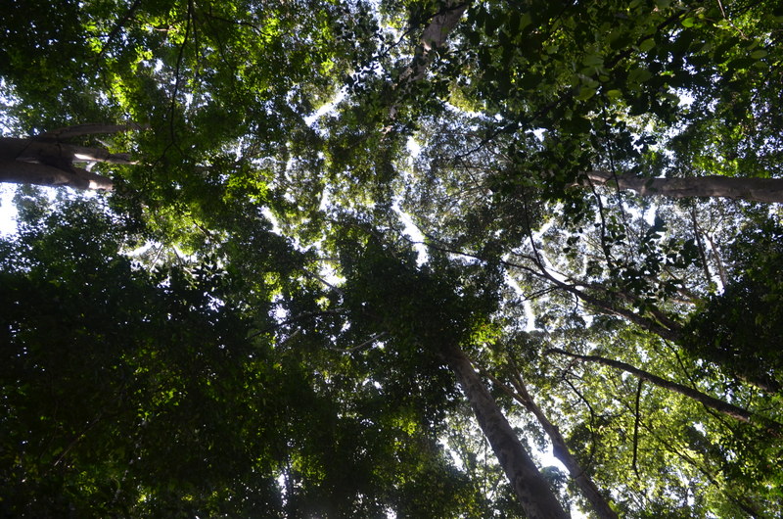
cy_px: 260
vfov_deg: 50.2
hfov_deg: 70.5
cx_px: 392
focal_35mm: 26
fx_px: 554
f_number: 4
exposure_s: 1/125
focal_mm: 17
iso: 250
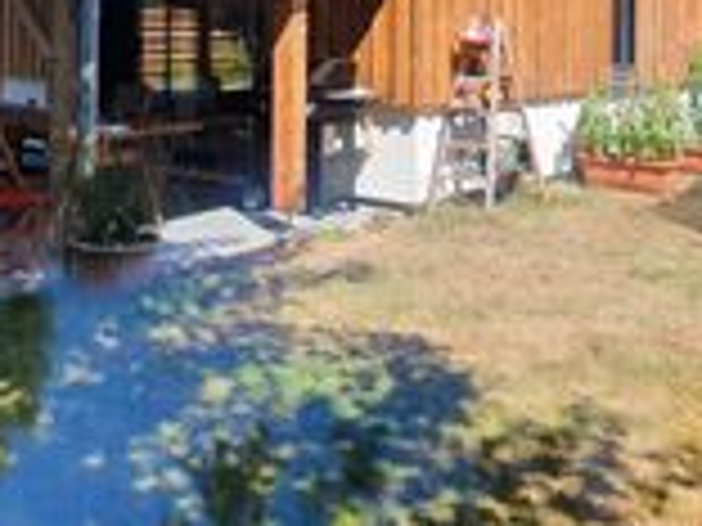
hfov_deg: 37.9
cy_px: 31
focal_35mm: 50
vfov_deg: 27.8
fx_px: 1014
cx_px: 256
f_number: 2.2
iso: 50
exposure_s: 1/526
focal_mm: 1.8
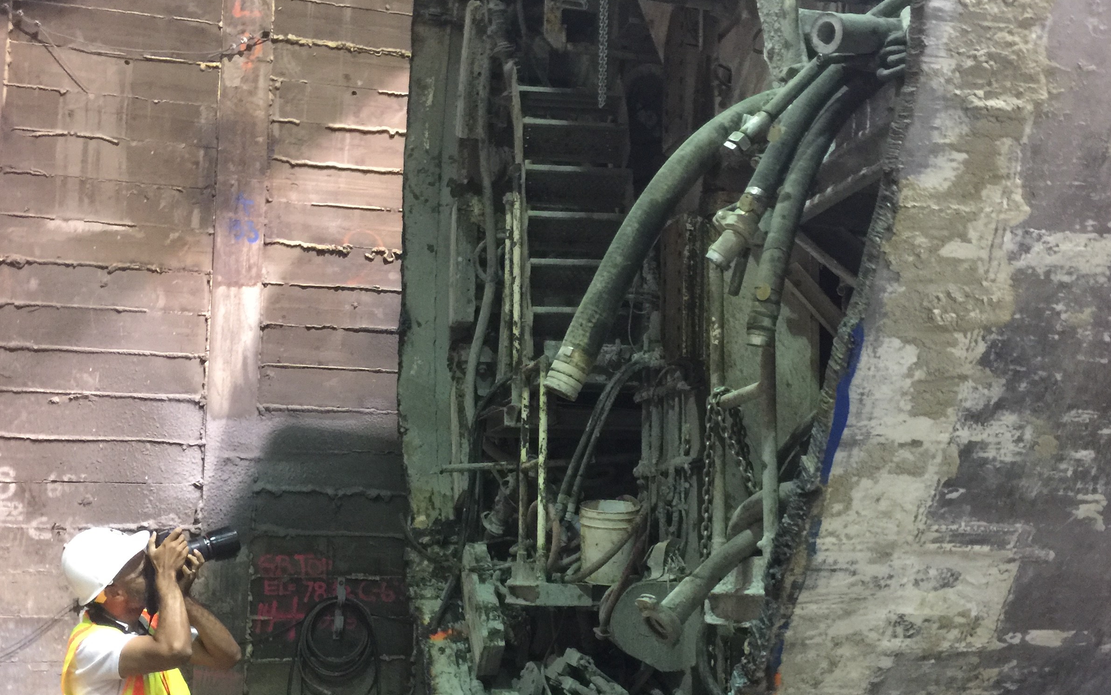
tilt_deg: +4.4
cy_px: 455
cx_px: 561
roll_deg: +0.2
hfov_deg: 47.2
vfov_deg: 30.4
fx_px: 1272
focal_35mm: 42
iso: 80
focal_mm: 4.15
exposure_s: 1/4
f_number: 2.2
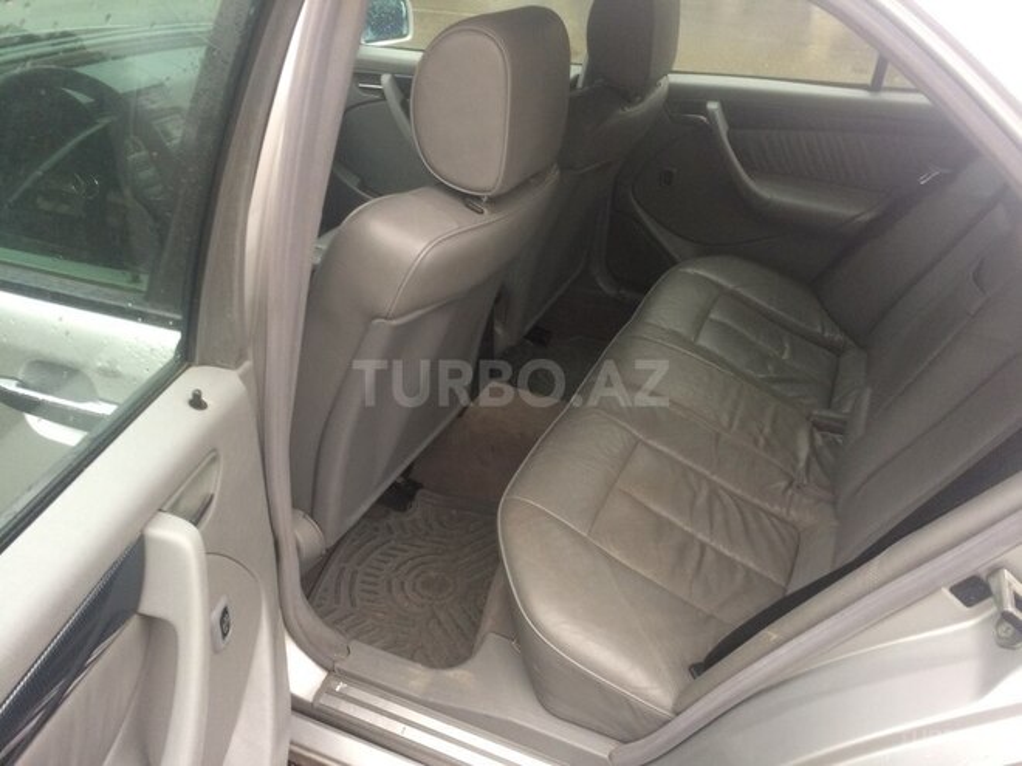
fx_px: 856
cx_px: 511
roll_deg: -0.1
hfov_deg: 61.7
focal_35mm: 29
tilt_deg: -33.2
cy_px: 383
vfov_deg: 48.2
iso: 64
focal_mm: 4.15
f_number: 2.2
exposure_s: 1/100
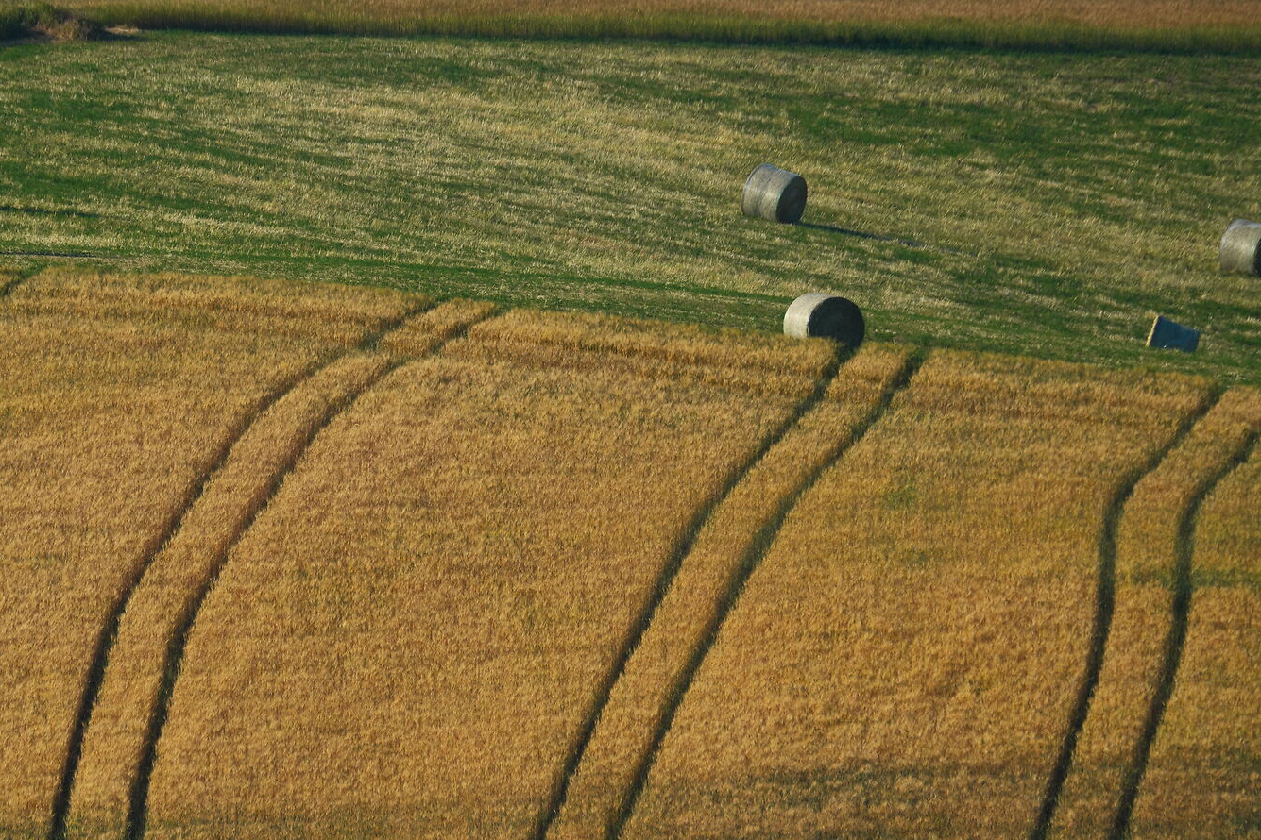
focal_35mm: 969
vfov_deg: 1.4
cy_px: 529
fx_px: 33939
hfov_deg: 2.1
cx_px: 390
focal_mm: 359.6
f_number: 6.4
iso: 200
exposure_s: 1/1000
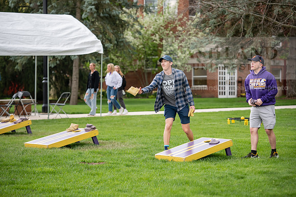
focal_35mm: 122
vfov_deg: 11.2
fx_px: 1003
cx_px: 148
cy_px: 98
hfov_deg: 16.8
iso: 400
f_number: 3.5
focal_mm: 122
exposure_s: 1/500
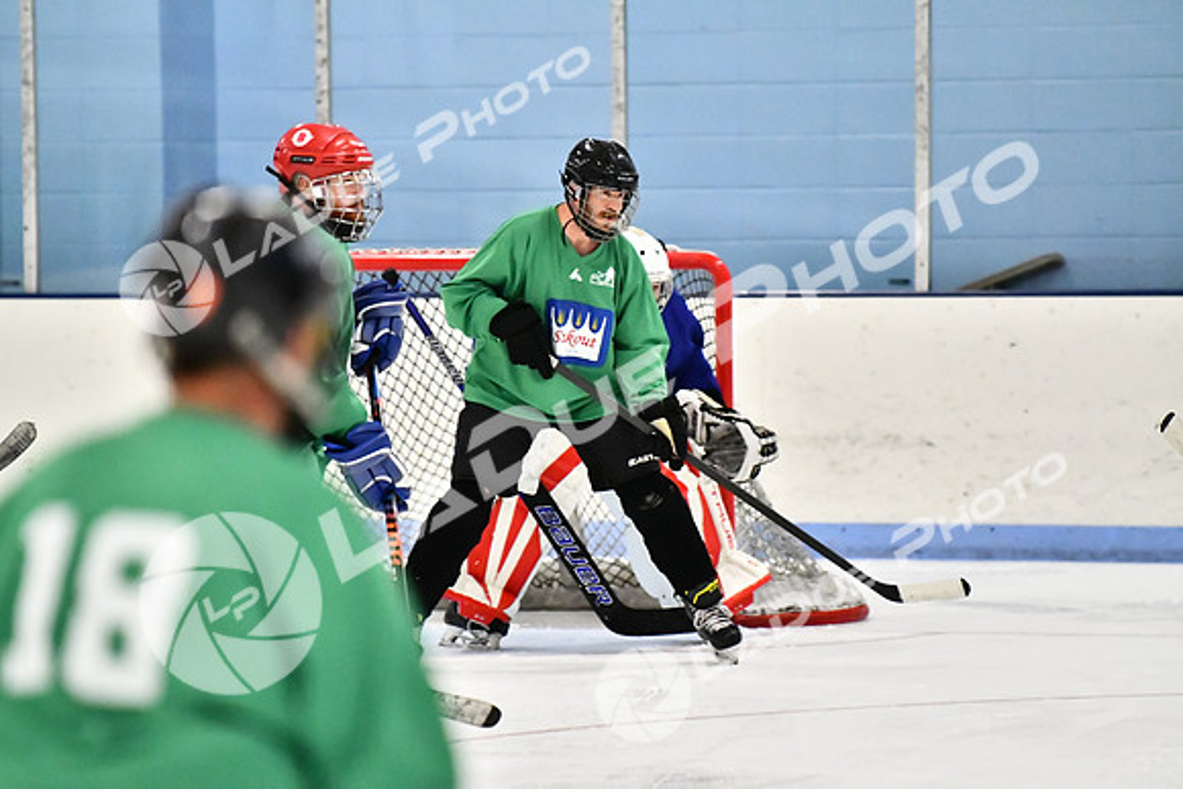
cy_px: 394
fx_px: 9367
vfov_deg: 4.8
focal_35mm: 285
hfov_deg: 7.2
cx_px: 592
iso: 8000
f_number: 2.8
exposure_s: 1/1600
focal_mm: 190
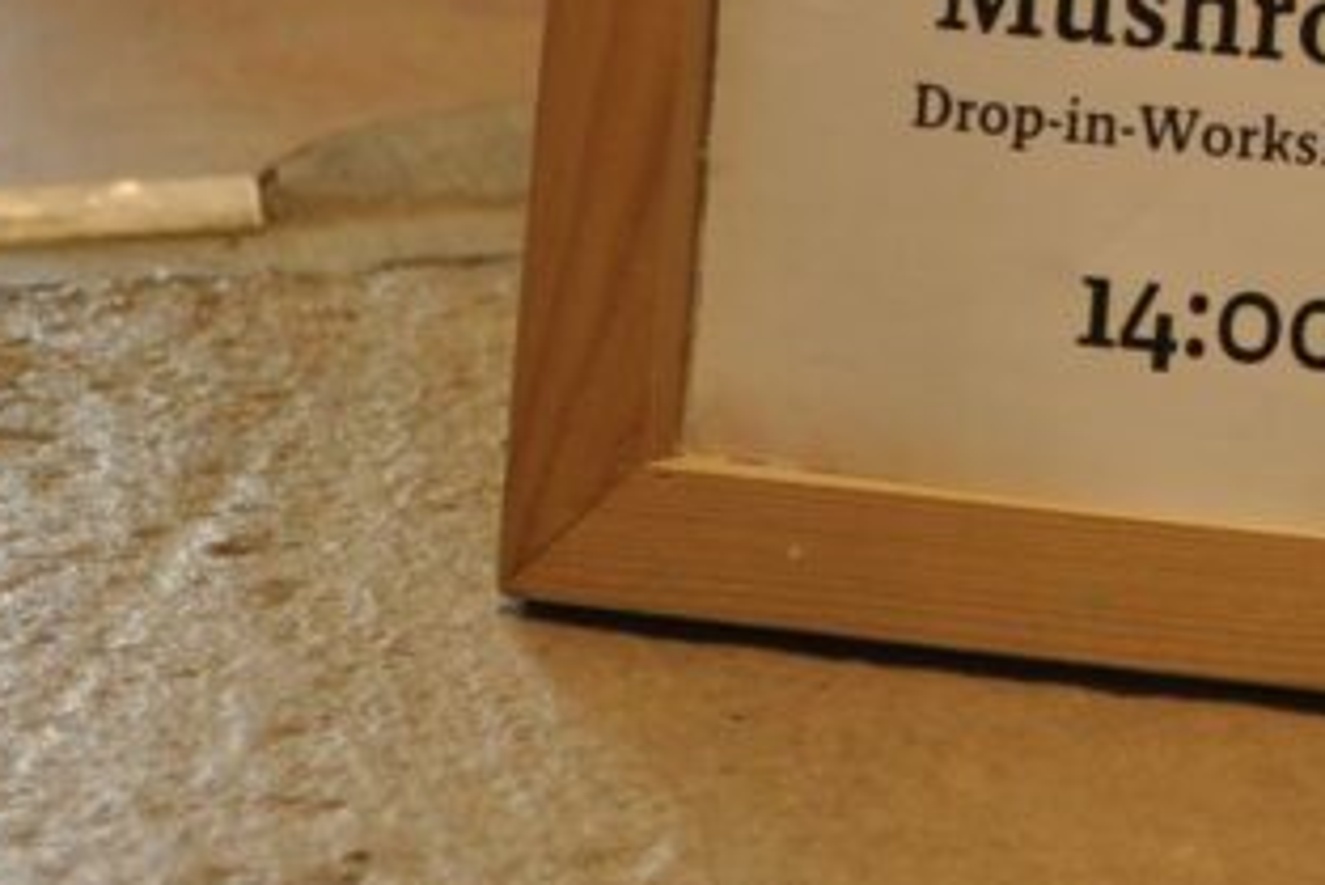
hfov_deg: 10.1
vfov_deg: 6.8
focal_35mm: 201
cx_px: 1600
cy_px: -210
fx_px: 7398
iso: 320
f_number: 1.8
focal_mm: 35
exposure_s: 1/100
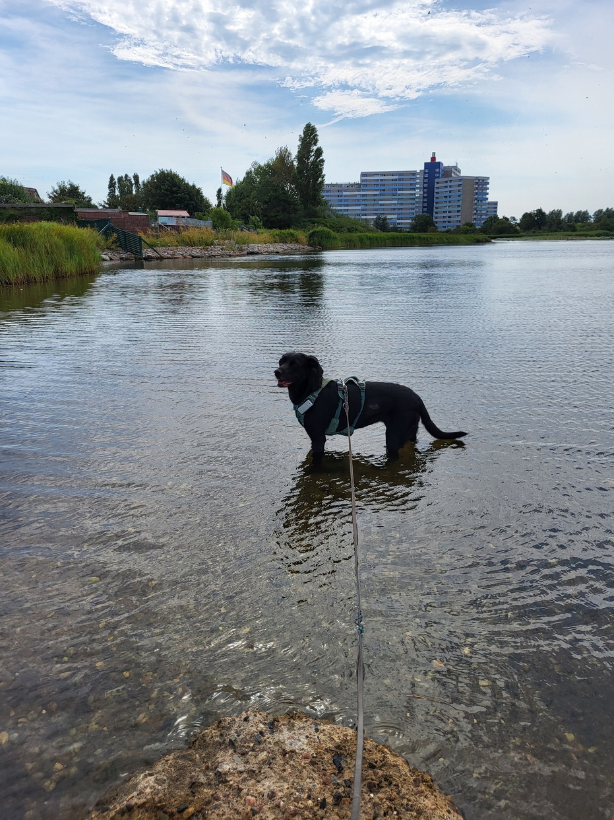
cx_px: 307
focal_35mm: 26
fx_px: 615
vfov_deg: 67.3
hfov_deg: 53.0
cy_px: 410
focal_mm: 5.4
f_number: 1.8
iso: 40
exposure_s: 1/3220
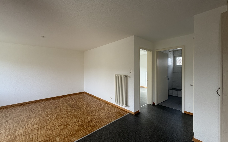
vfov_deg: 74.8
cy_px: 69
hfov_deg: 101.5
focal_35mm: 15
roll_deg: +0.8
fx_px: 93
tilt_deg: -0.8
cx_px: 113
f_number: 2.2
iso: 100
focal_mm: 2.22
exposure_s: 1/121
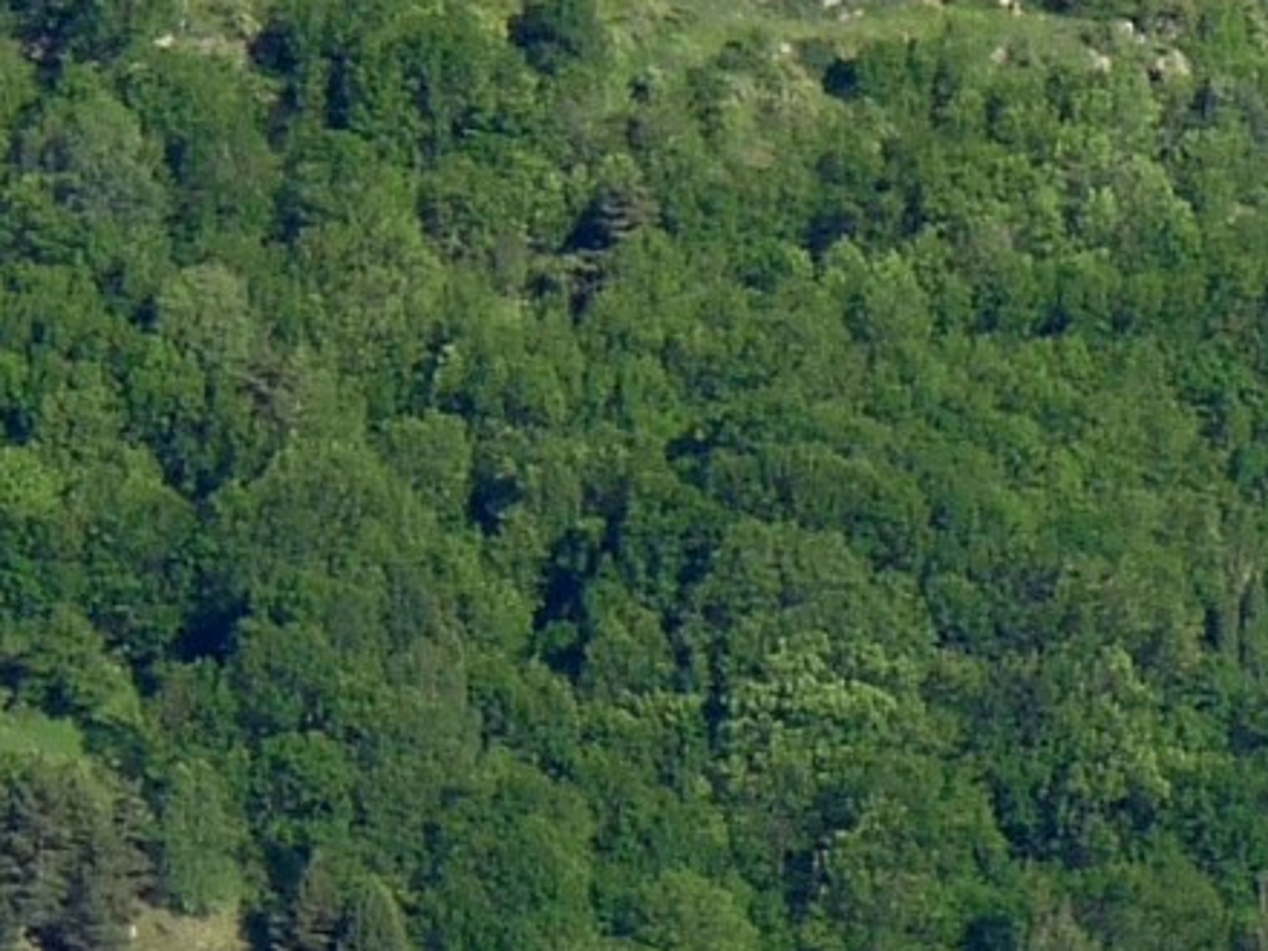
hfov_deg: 2.5
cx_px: -648
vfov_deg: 1.8
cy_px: -375
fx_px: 29451
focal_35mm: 804
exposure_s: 1/320
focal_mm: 22.3
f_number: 5.6
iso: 100
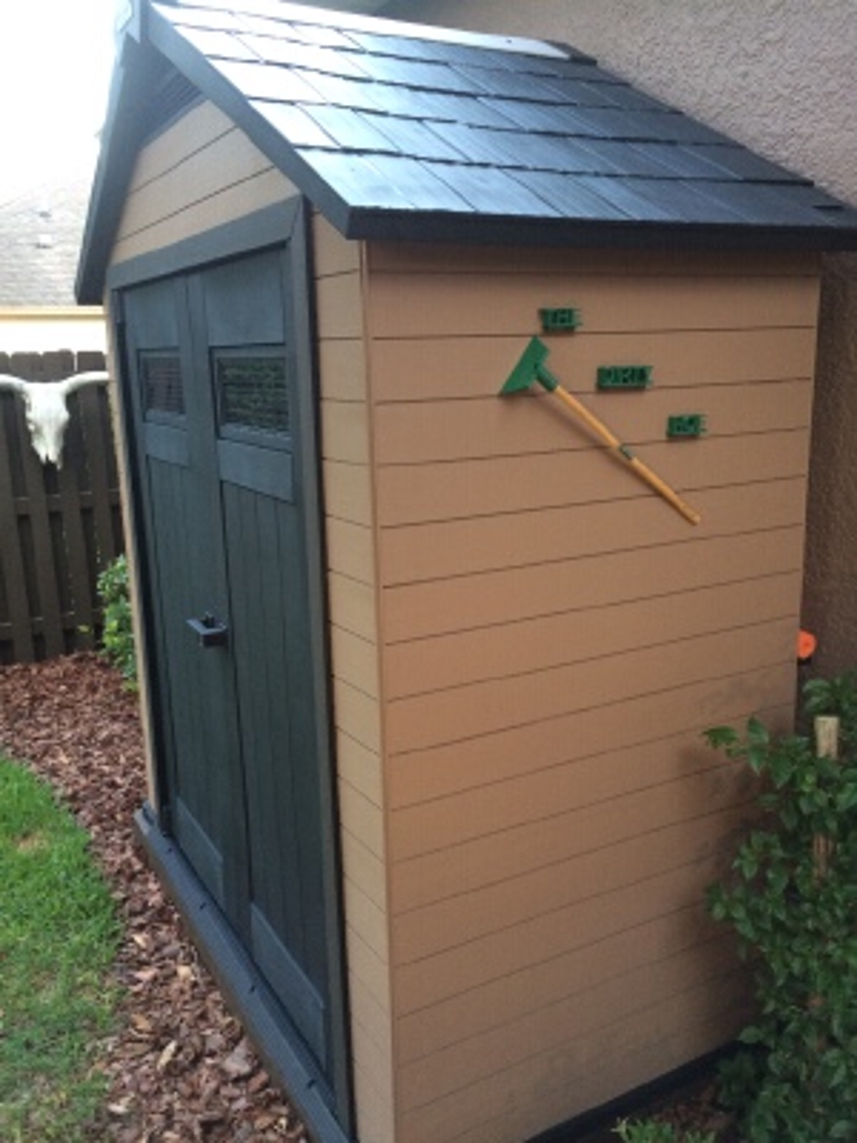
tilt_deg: -13.6
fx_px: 957
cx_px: 428
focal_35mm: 29
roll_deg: +2.9
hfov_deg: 48.2
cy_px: 572
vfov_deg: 61.7
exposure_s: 1/30
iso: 160
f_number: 2.2
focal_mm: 4.15
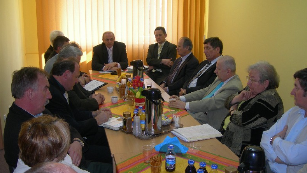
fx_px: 342
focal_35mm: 42
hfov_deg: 48.4
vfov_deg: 28.3
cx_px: 154
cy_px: 104
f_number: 2.8
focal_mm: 7.8
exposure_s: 1/30
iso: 50
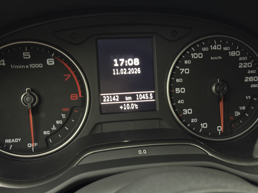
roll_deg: -0.8
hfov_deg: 39.7
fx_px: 358
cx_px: 129
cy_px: 96
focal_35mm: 48
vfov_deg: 30.3
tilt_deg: -24.6
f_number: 1.78
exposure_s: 1/16
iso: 1250
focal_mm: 6.76
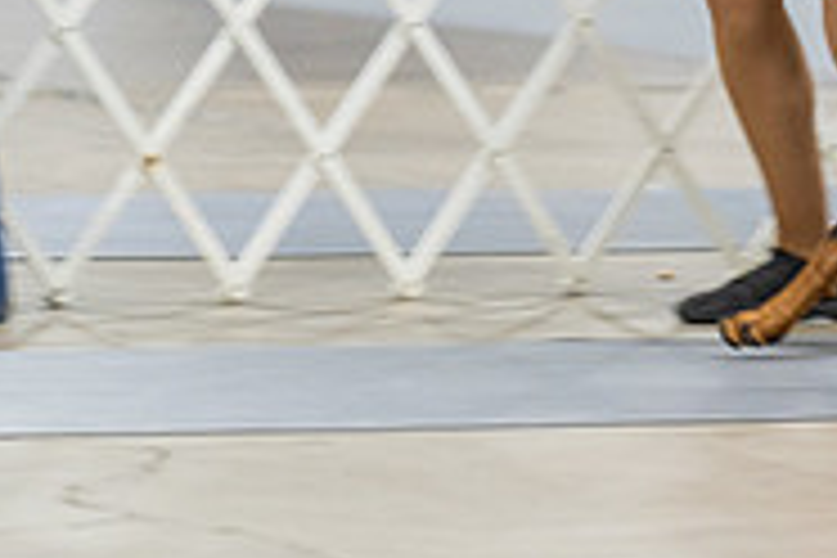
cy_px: -200
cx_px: 792
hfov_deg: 4.2
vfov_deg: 2.8
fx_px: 11508
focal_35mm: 495
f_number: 2.8
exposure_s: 1/160
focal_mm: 159
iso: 2000
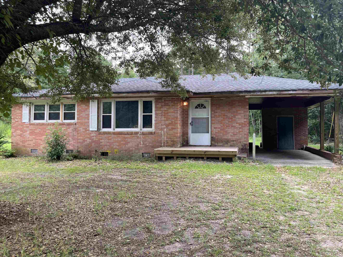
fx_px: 277
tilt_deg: +1.9
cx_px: 181
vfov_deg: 49.7
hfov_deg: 63.4
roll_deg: -0.4
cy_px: 119
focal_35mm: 28
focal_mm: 5.1
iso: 40
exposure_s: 1/224
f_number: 1.6
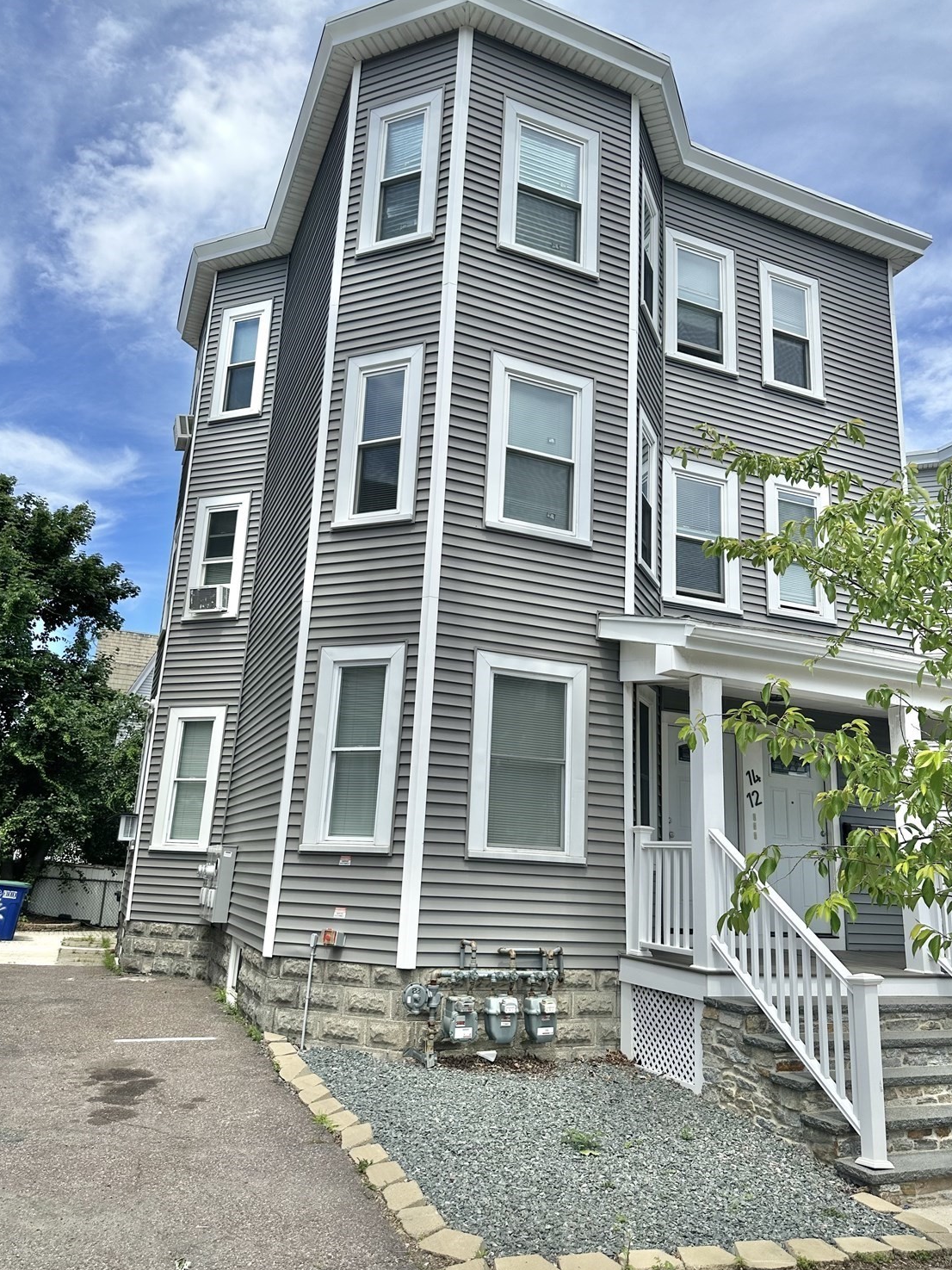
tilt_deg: +15.3
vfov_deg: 69.4
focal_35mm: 25
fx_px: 917
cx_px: 478
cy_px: 632
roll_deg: -3.5
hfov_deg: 54.9
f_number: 1.78
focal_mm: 6.86
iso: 80
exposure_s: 1/3861
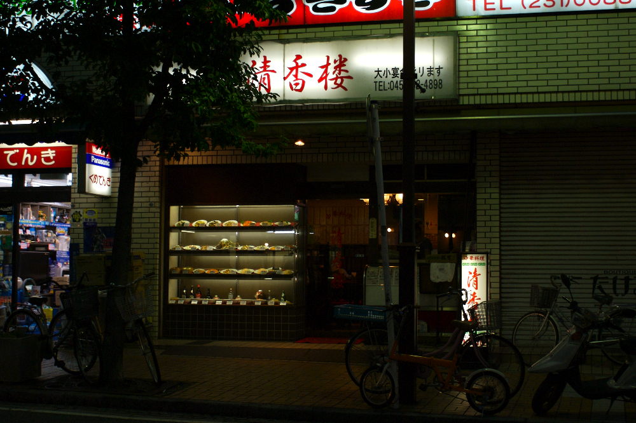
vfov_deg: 29.8
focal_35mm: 45
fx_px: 795
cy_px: 212
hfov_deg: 43.6
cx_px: 318
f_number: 5
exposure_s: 1/60
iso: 400
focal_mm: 30
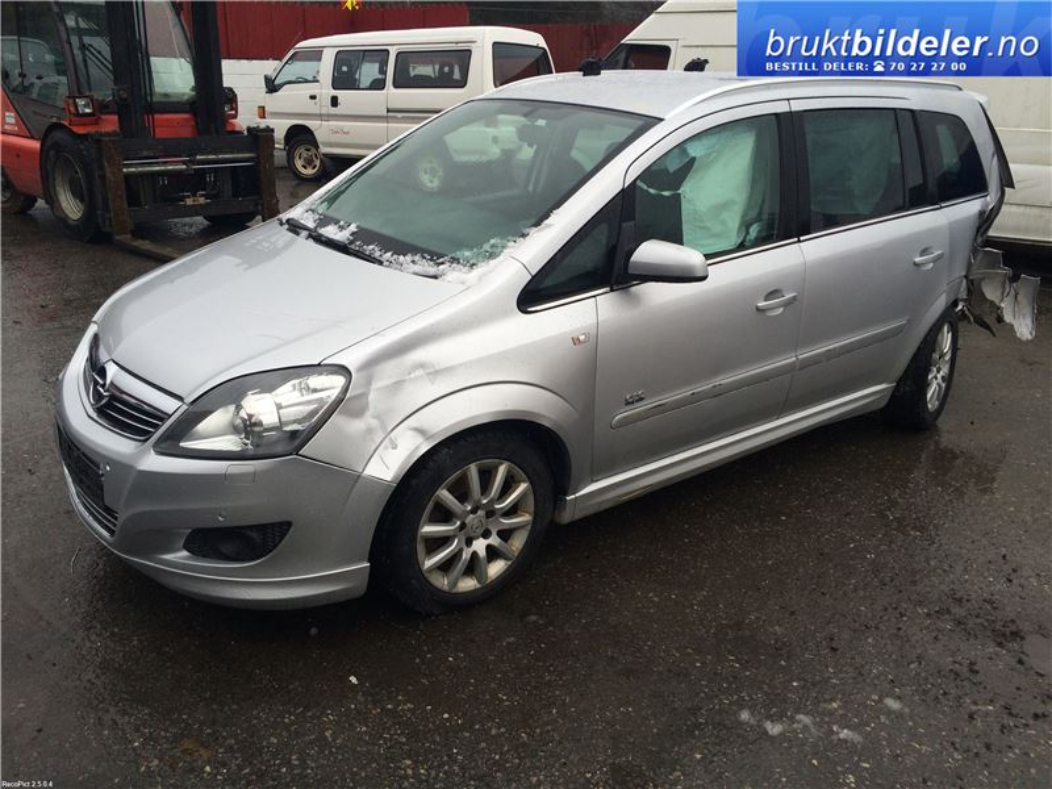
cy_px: 394
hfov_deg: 61.7
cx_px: 526
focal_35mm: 29
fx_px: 881
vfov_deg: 48.2
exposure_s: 1/612
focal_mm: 4.15
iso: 32
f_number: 2.2
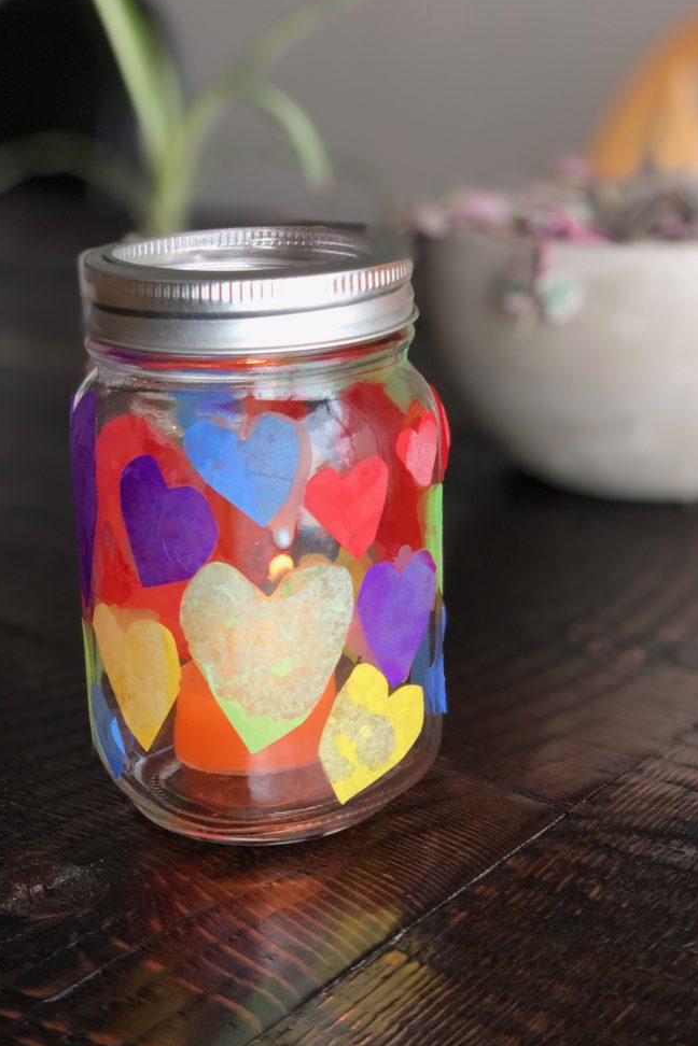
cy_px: 521
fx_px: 1658
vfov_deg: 35.1
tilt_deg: -17.3
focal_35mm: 57
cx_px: 289
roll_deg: +1.8
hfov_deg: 23.7
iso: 80
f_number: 2.4
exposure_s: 1/60
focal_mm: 6
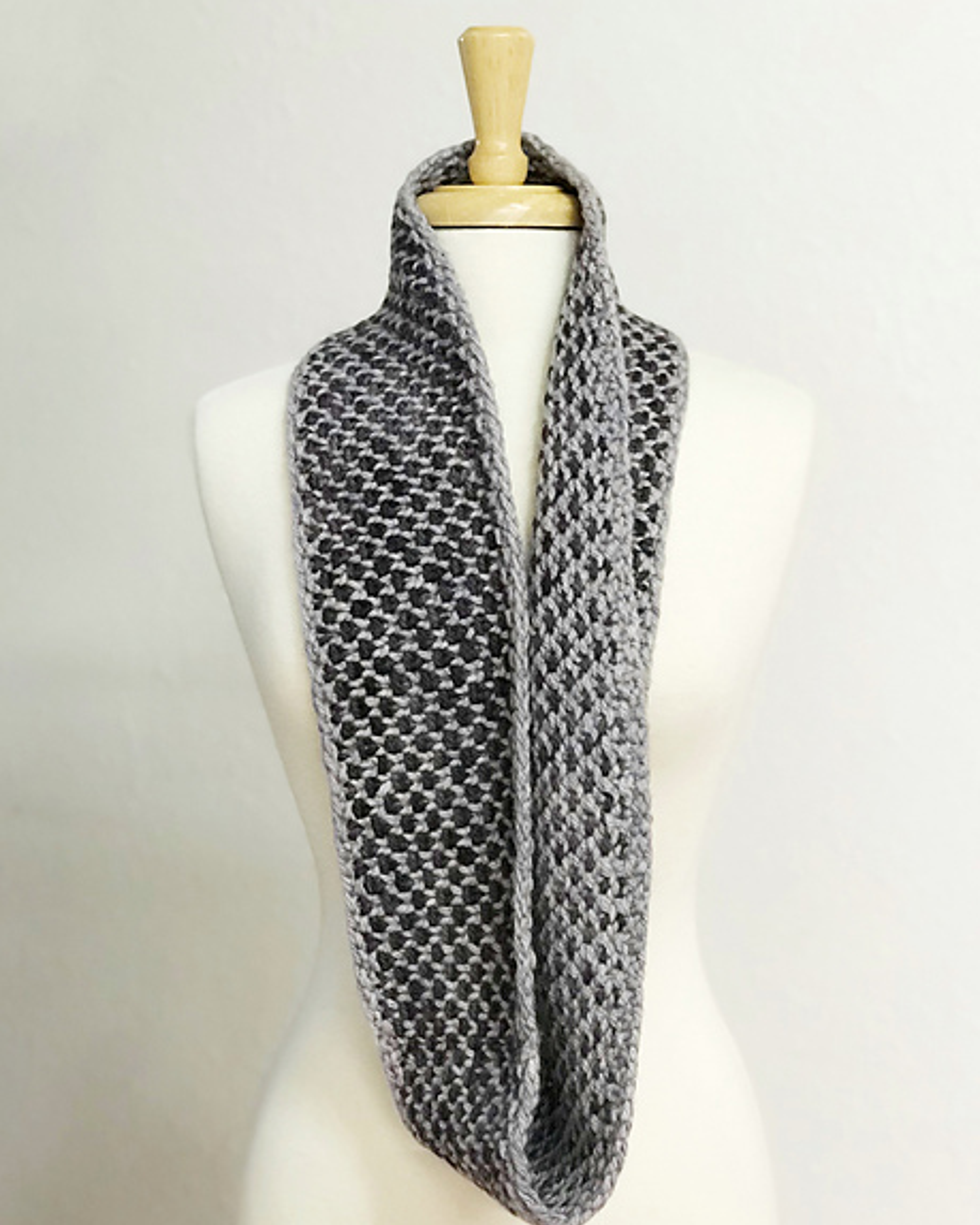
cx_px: 493
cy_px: 610
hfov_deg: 24.6
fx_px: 2248
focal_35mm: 62
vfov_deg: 30.5
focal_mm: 6.6
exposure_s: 1/60
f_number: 2.8
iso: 500
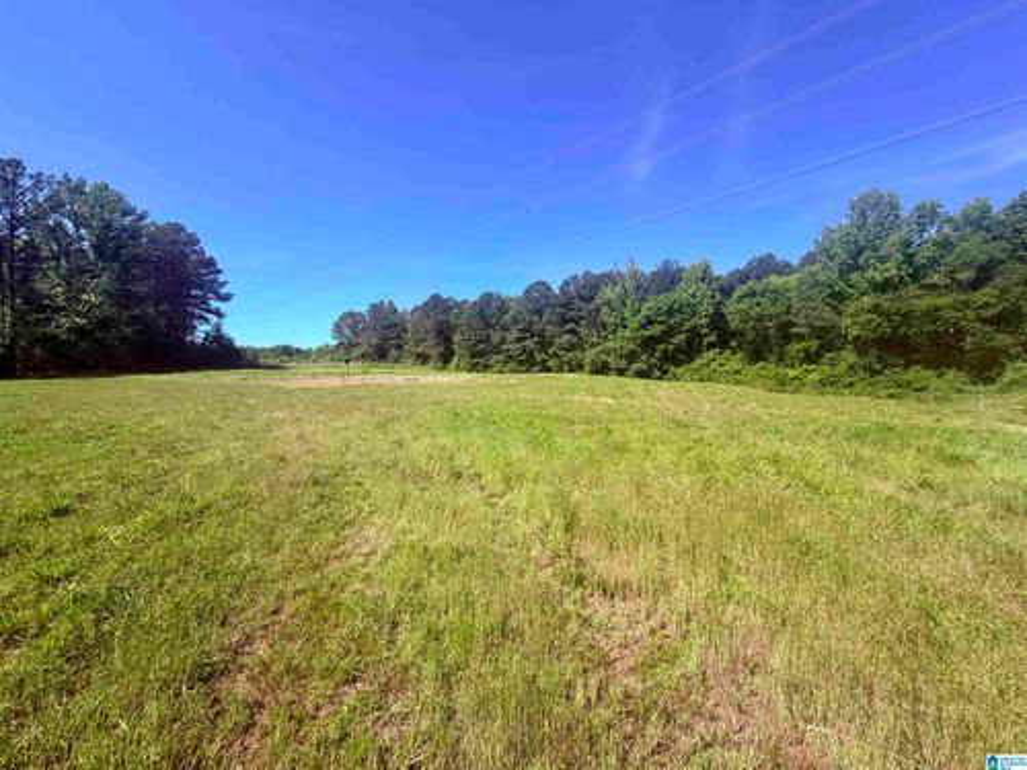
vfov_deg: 85.7
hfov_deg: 102.1
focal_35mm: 14
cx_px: 514
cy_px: 385
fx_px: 415
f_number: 2.2
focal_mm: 2.22
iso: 32
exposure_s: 1/770
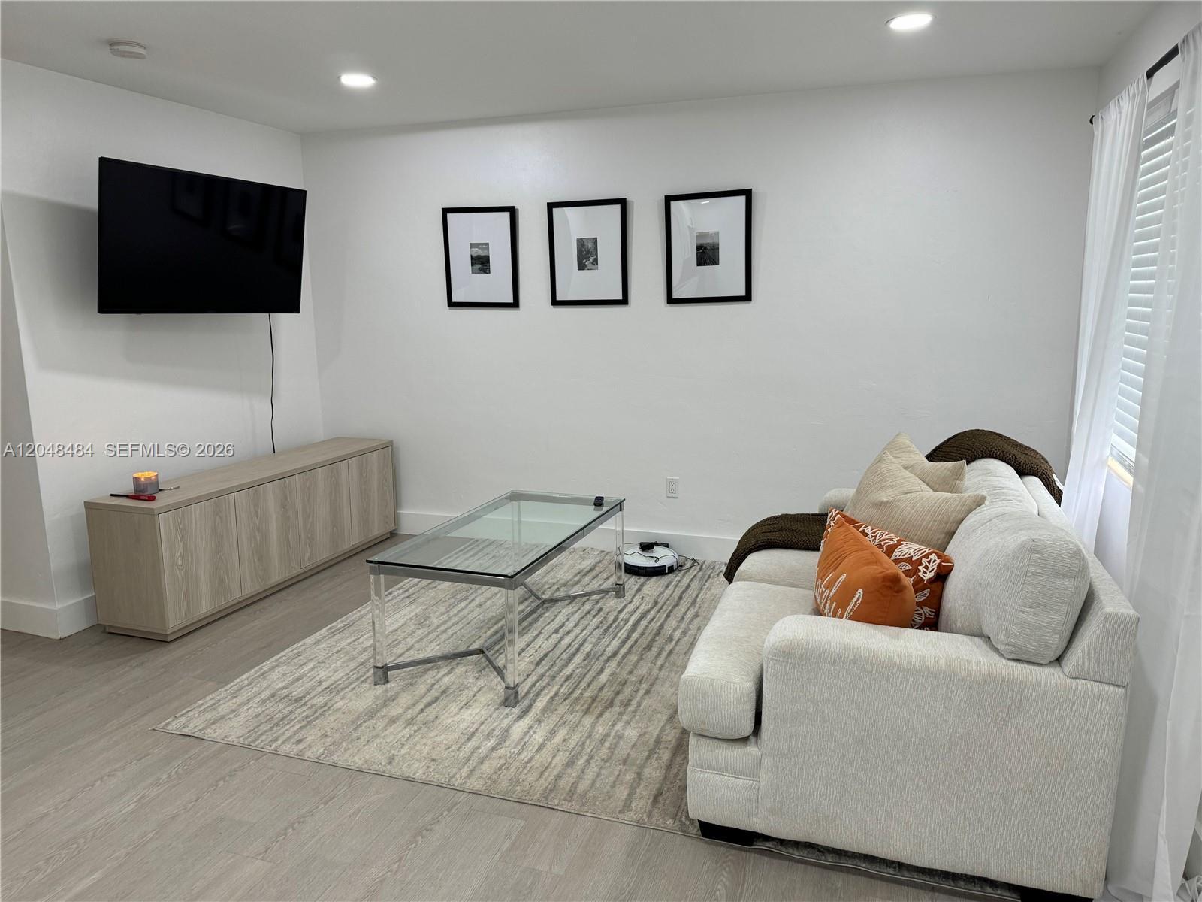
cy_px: 451
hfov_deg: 71.6
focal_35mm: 24
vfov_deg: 56.8
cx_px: 601
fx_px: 833
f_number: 1.78
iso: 125
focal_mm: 6.76
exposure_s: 1/120
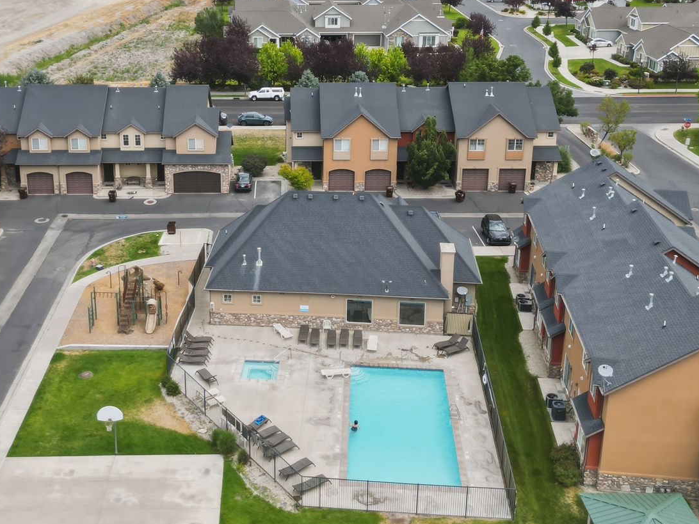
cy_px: 160
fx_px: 909
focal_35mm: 45
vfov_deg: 31.8
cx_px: 288
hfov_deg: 41.9
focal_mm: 6.7
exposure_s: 1/2500
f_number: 1.7
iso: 200
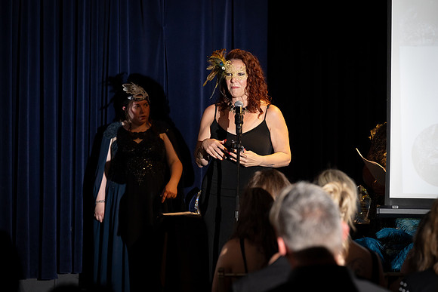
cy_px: 146
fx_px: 1825
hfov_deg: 13.7
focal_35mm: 150
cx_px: 219
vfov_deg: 9.2
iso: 2500
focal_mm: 150
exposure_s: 1/200
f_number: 5
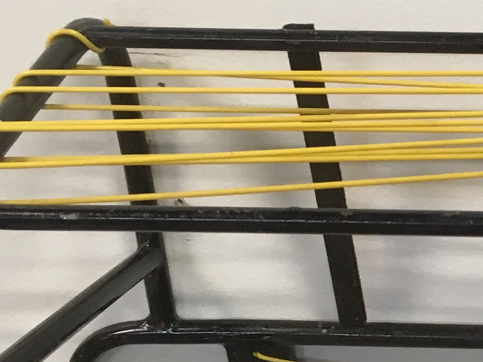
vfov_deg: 12.9
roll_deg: -2.0
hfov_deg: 16.0
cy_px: 319
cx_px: 706
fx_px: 1590
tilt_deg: -30.7
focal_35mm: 114
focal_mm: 4.15
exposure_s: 1/33
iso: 80
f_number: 2.2
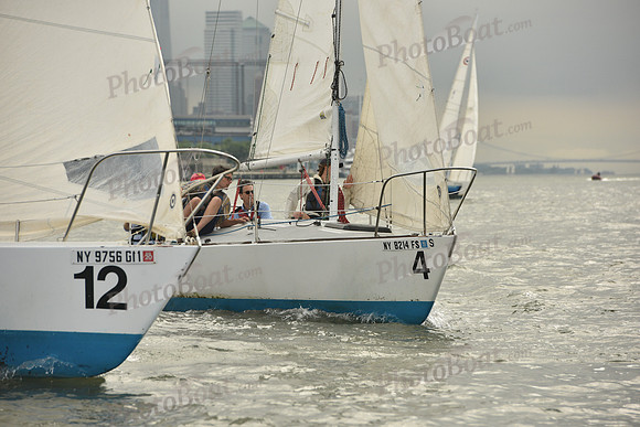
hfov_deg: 10.3
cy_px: 214
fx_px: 3556
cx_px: 320
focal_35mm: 200
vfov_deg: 6.9
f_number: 7.1
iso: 320
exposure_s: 1/1250
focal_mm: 200
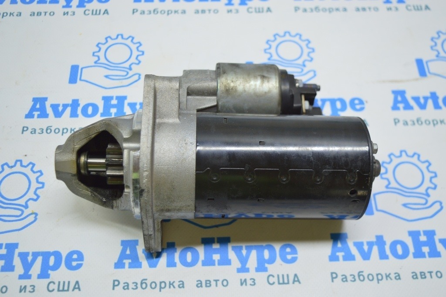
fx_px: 520
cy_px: 148
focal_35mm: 42
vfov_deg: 31.8
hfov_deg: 46.4
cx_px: 223
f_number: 4.2
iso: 400
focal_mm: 28
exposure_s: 1/50
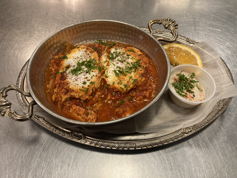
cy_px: 89
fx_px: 192
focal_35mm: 28
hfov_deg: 63.4
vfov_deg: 49.7
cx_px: 118
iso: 250
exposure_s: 1/60
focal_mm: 3.99
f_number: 1.8
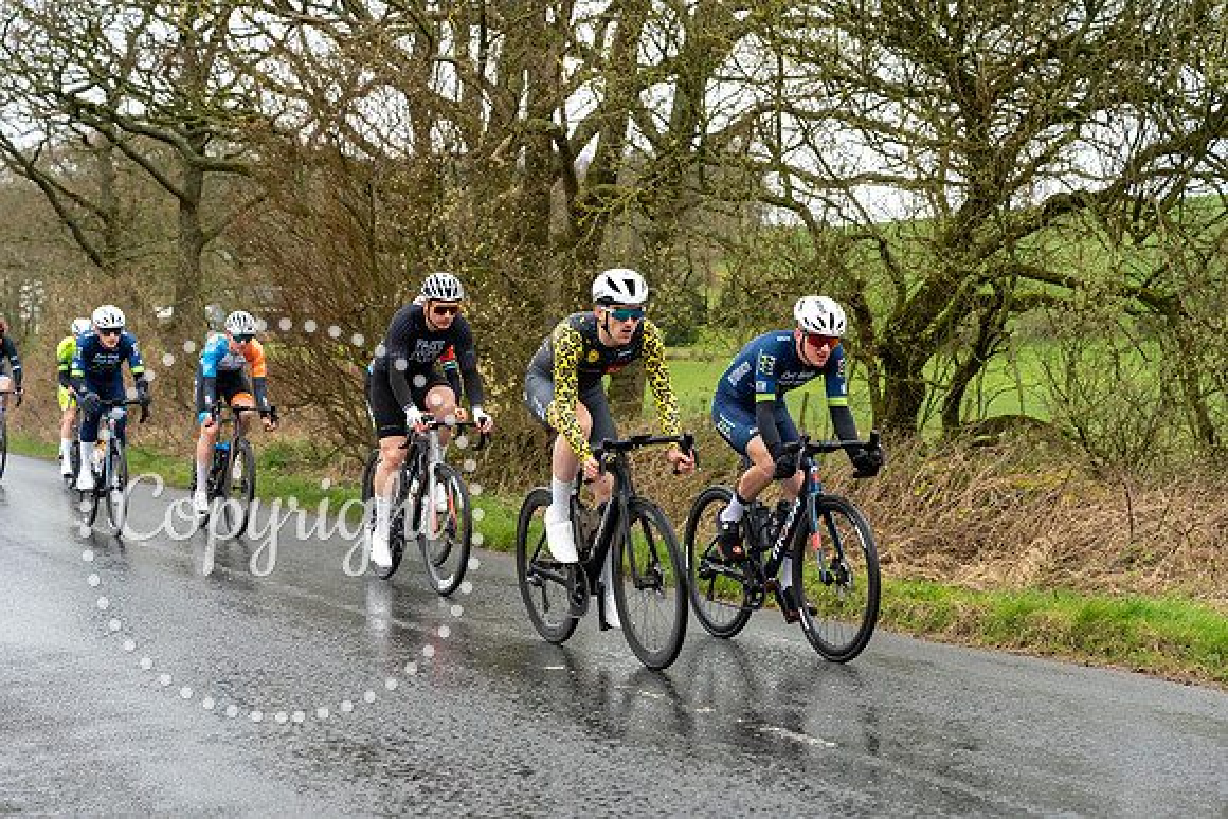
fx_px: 2388
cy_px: 410
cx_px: 614
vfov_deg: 19.5
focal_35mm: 70
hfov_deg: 28.8
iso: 1000
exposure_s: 1/1000
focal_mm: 70
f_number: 4
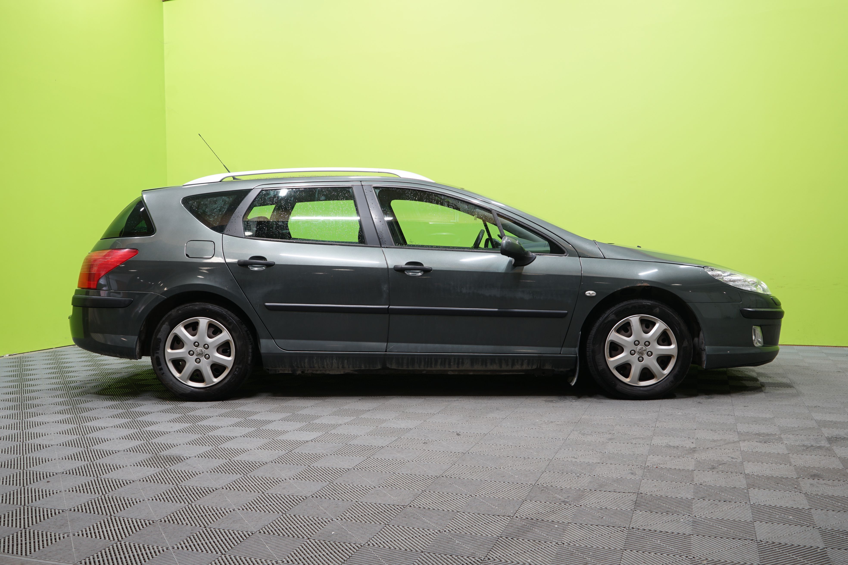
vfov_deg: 40.0
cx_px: 424
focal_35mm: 33
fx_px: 777
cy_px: 282
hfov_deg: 57.2
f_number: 5.6
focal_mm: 33
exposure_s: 1/5
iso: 100
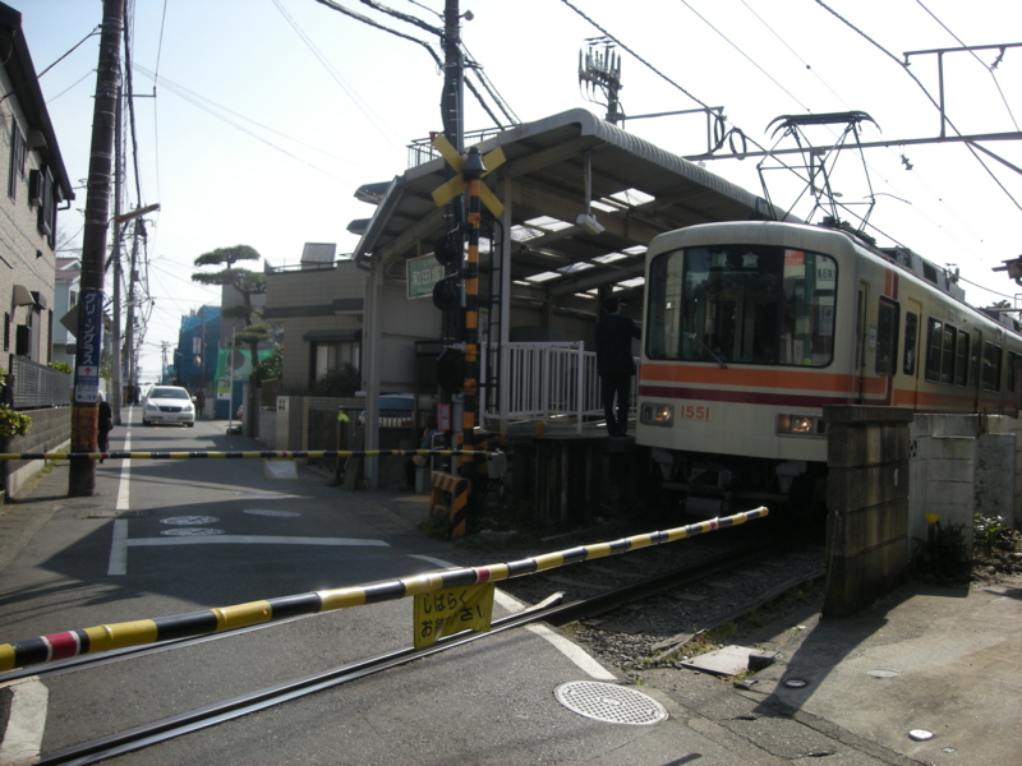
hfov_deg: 52.6
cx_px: 511
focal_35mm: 35
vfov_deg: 40.7
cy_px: 383
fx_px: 1033
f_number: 5.7
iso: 64
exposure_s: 1/238
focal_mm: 5.7
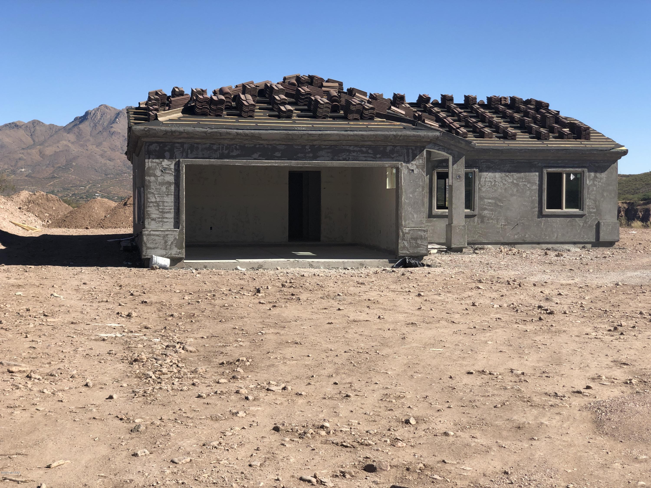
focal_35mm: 52
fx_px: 978
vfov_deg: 28.0
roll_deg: +0.3
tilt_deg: -3.0
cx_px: 326
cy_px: 244
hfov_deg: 36.8
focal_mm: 6
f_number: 2.4
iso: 16
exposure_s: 1/1171
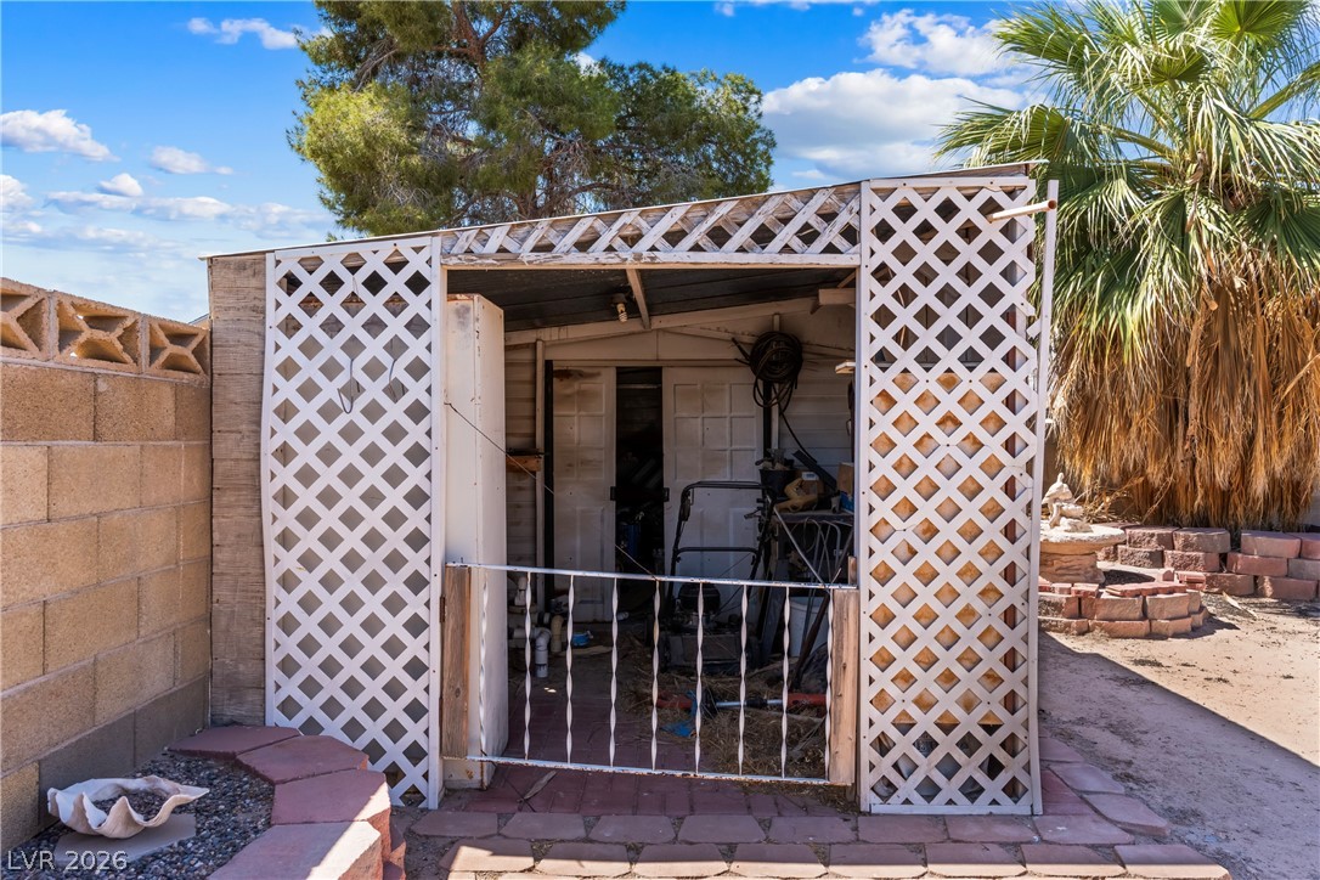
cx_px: 660
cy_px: 440
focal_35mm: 23
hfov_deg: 76.1
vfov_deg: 55.1
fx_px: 843
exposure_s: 1/8000
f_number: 8
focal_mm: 23
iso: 500
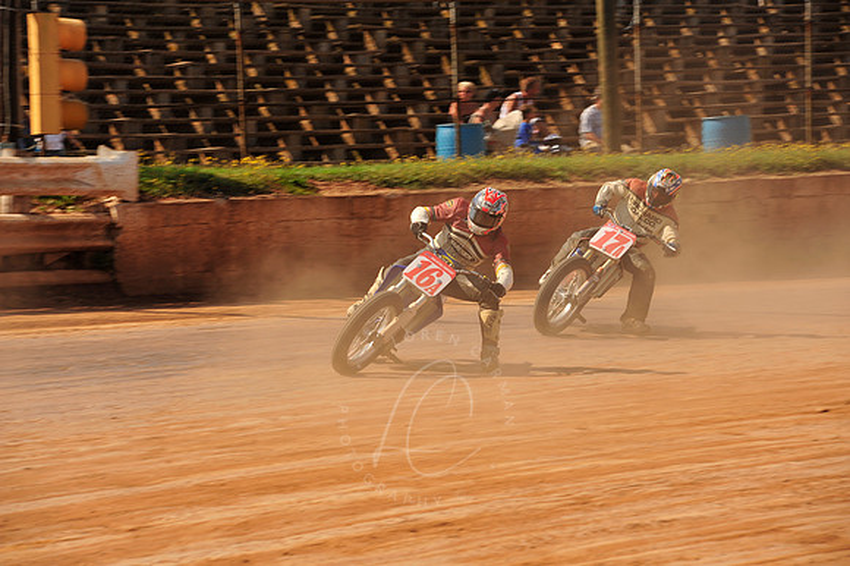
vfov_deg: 6.9
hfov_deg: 10.3
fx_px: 4719
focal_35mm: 200
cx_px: 425
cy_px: 283
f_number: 10
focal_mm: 200
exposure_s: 1/400
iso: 200
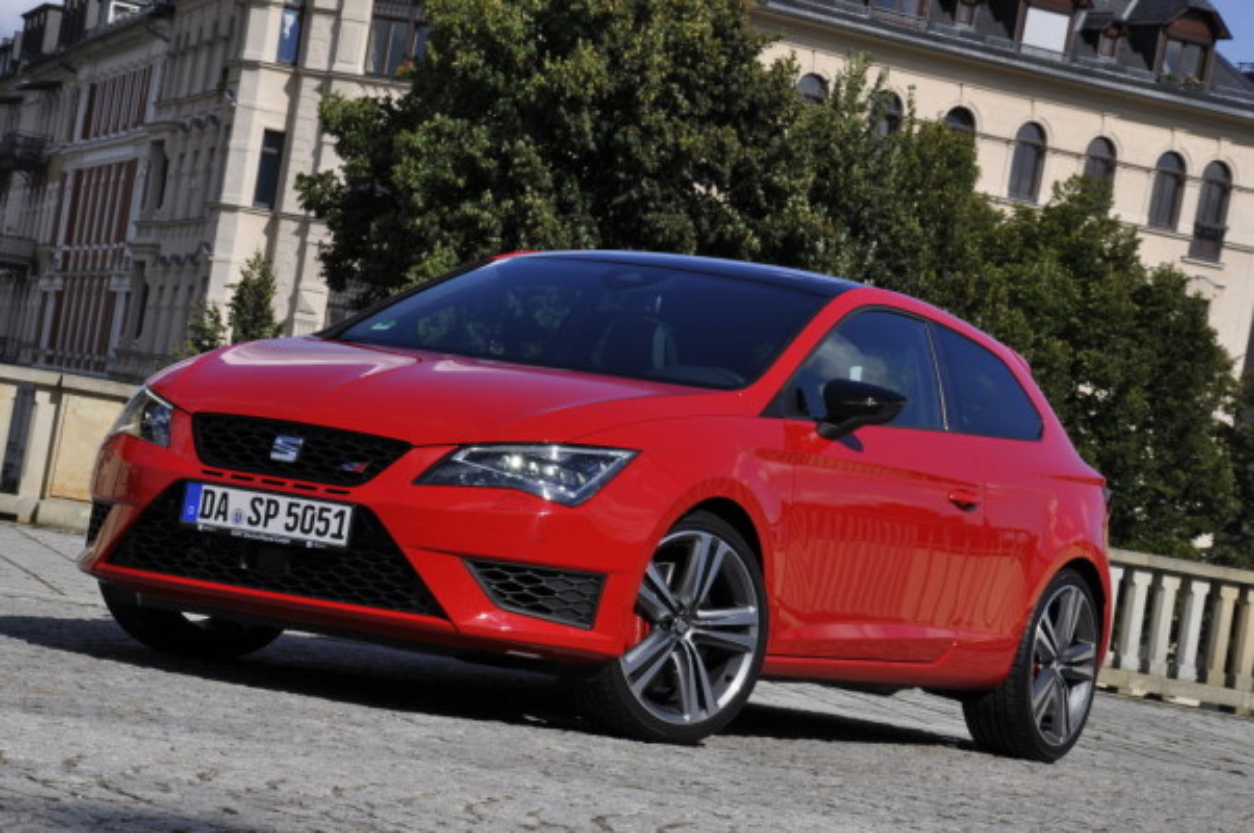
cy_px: 416
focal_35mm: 120
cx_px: 627
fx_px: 4175
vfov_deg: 11.4
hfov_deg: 17.1
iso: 200
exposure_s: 1/500
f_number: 11
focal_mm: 80
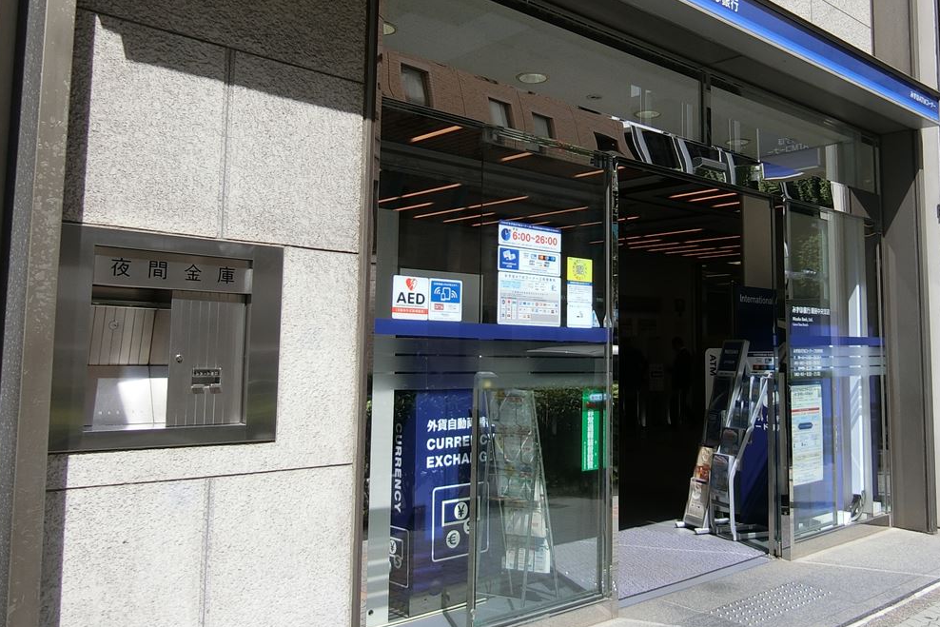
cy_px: 295
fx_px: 836
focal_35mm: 32
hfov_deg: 58.4
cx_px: 550
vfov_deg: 41.1
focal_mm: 4.06
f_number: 2.7
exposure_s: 1/1000
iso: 80
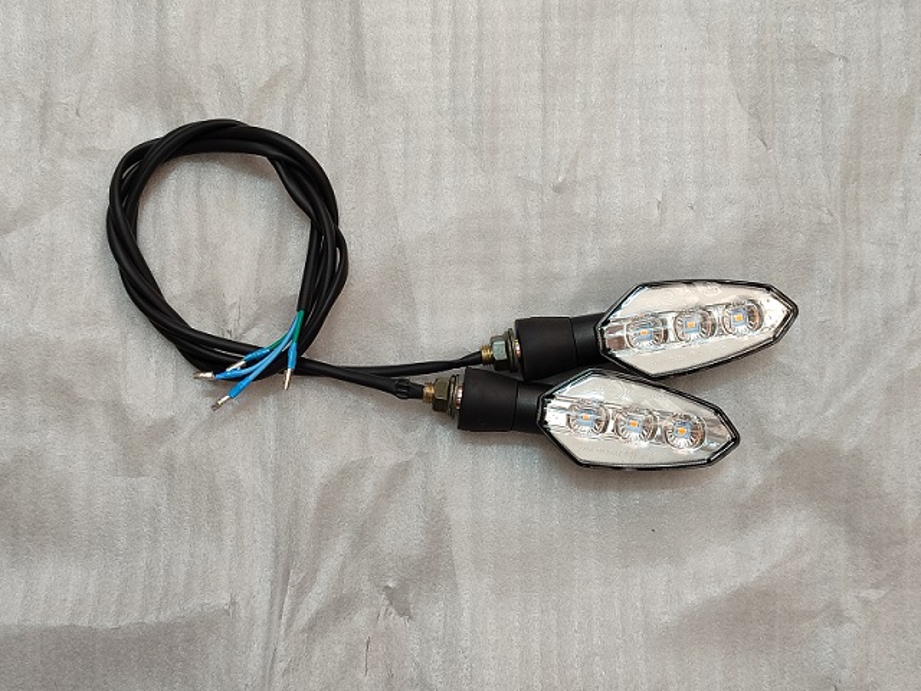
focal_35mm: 25
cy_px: 346
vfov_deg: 54.9
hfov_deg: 69.4
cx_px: 460
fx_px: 665
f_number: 1.89
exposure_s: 1/50
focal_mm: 5.95
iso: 433
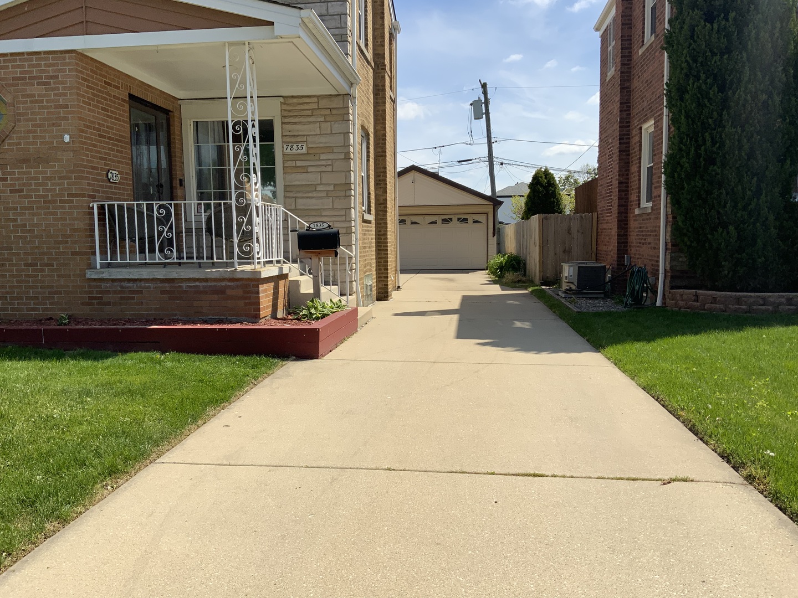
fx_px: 669
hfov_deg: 61.7
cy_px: 299
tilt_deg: -4.8
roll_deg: +1.1
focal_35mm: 29
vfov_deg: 48.2
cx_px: 399
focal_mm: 3
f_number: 1.8
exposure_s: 1/2667
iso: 20
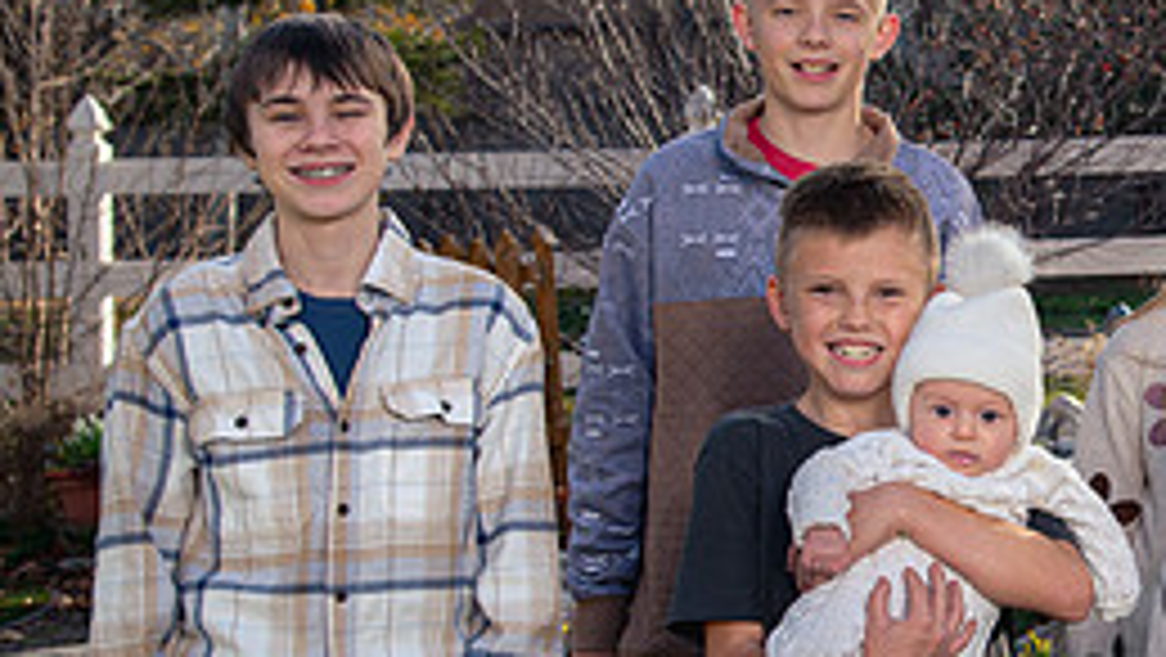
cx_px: 1183
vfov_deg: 10.1
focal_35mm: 120
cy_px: 366
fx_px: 3712
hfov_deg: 17.4
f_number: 7.1
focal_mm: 46
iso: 200
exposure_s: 1/250
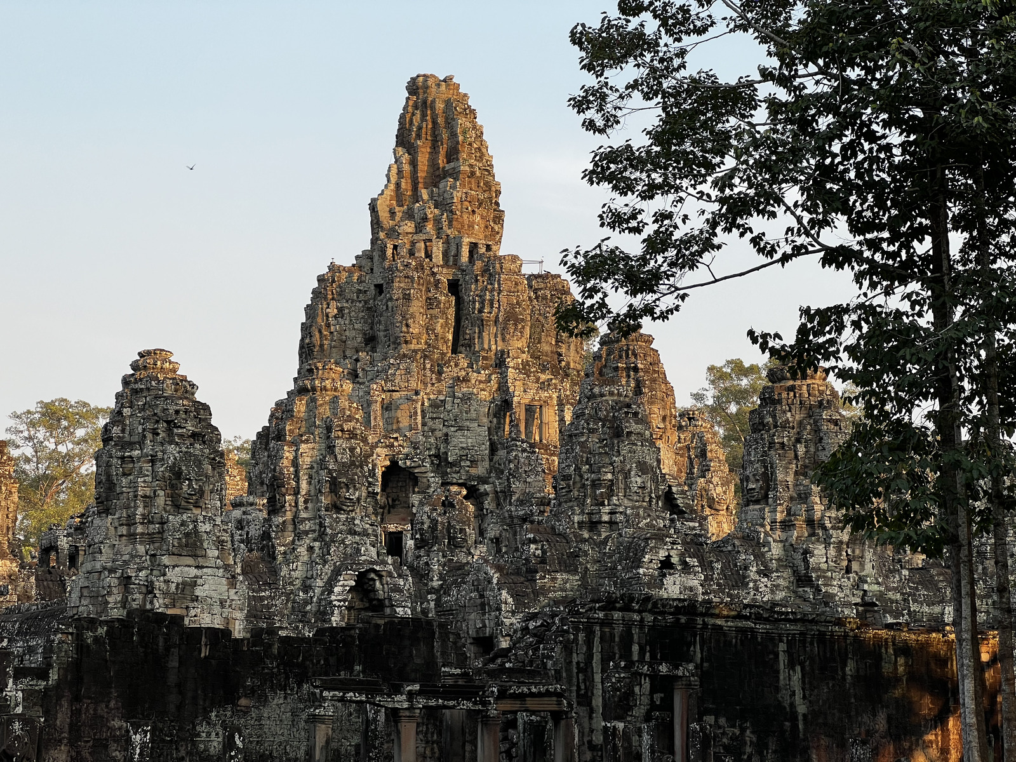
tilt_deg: +10.7
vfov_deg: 19.1
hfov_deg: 25.3
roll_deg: +0.2
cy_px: 381
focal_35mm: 77
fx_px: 2260
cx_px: 508
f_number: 2.8
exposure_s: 1/193
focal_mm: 9
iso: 32
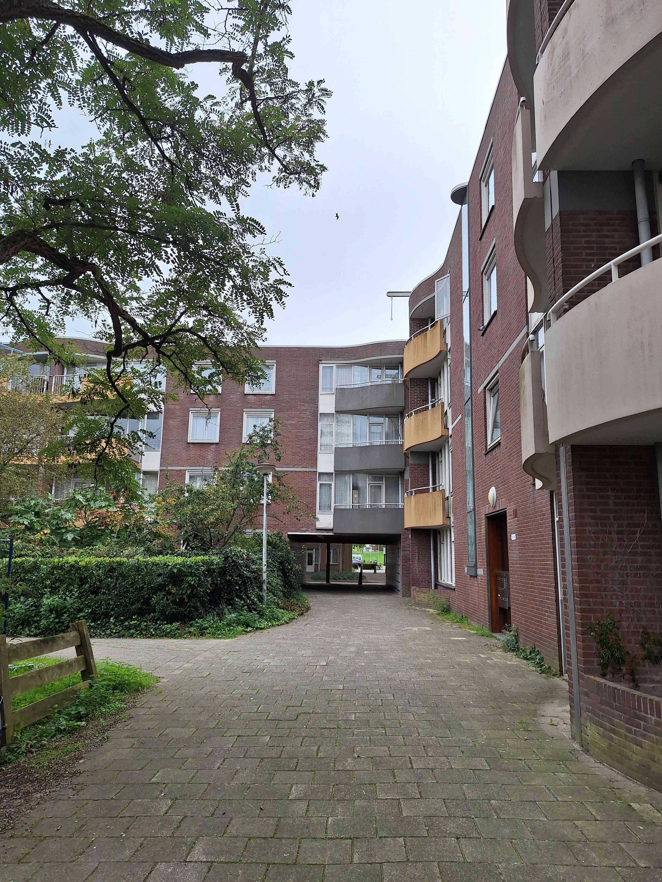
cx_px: 331
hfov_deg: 58.9
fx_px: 586
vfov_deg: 73.9
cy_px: 441
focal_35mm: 23
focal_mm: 5.54
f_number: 1.8
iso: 40
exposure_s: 1/1832
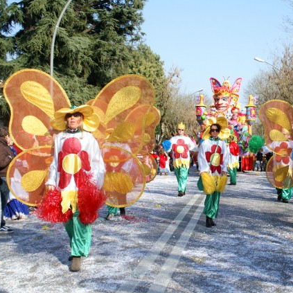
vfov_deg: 31.6
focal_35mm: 54
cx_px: 217
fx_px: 517
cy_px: 146
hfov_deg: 31.1
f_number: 5.6
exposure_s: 1/640
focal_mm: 28
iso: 200
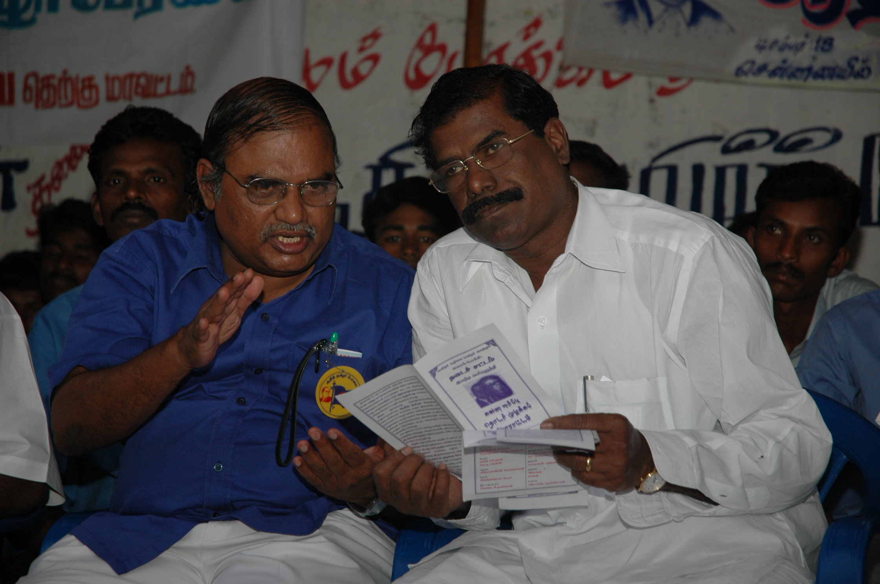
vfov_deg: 13.0
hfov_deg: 19.5
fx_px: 2564
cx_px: 440
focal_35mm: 105
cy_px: 292
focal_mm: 70
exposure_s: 1/60
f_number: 4.5
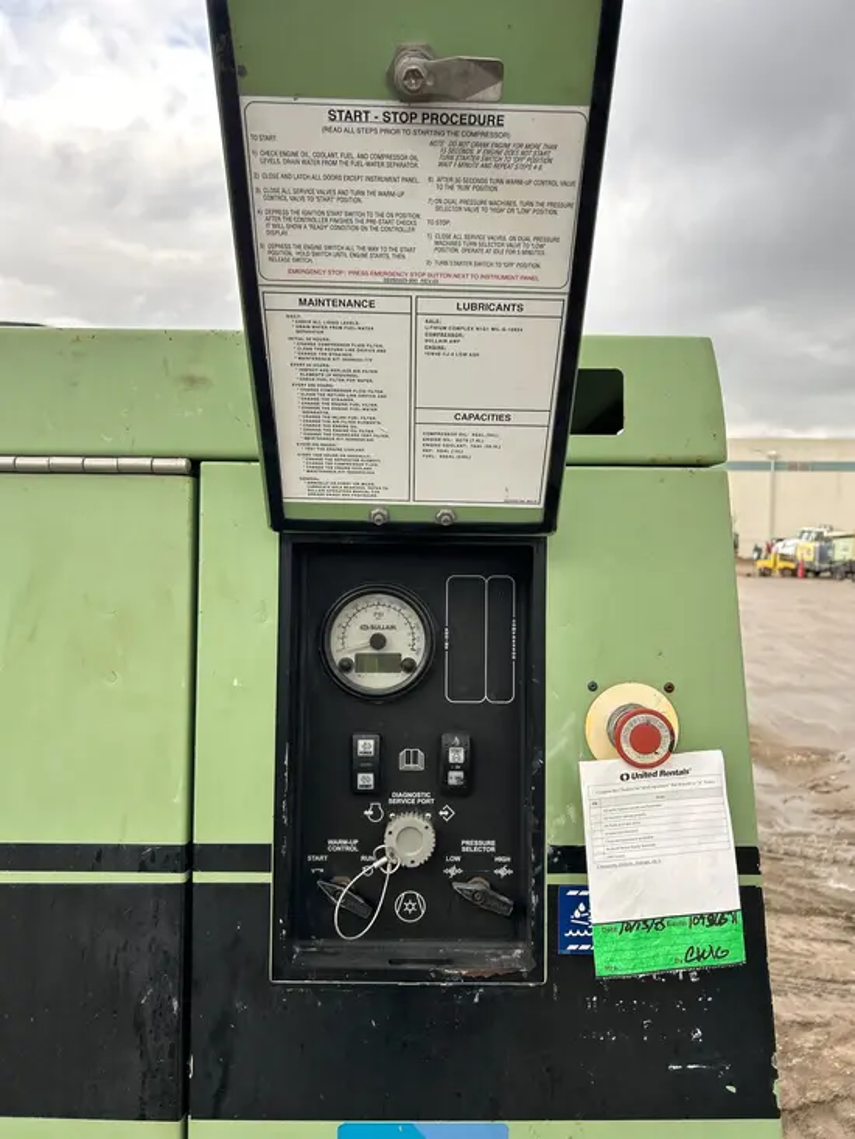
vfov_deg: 67.3
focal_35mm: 26
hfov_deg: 53.1
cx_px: 428
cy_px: 570
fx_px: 856
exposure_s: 1/436
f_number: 1.5
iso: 50
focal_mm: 5.7
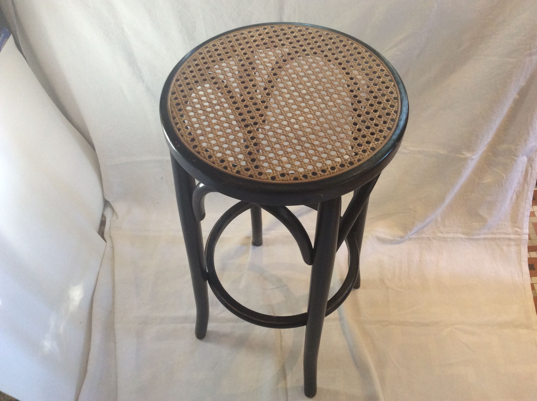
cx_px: 268
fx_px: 496
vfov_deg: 44.1
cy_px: 200
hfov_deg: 56.9
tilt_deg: -54.2
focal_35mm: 32
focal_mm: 3.3
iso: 80
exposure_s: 1/25
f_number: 2.4
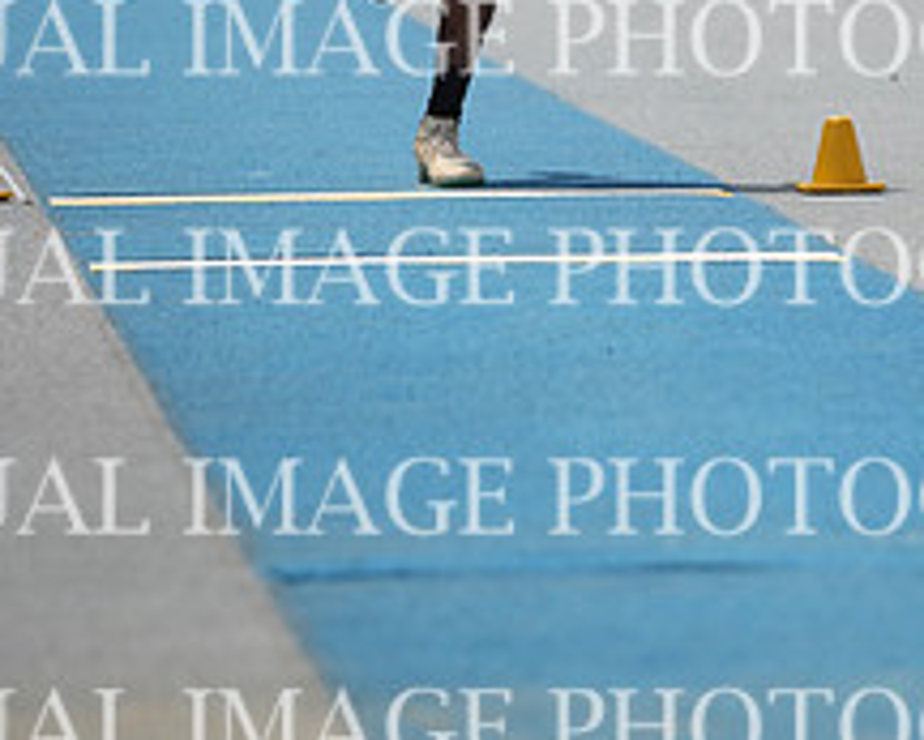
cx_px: 520
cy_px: -308
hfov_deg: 3.8
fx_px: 13789
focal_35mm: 504
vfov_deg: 3.1
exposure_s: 1/8000
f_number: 4
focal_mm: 200
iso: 400
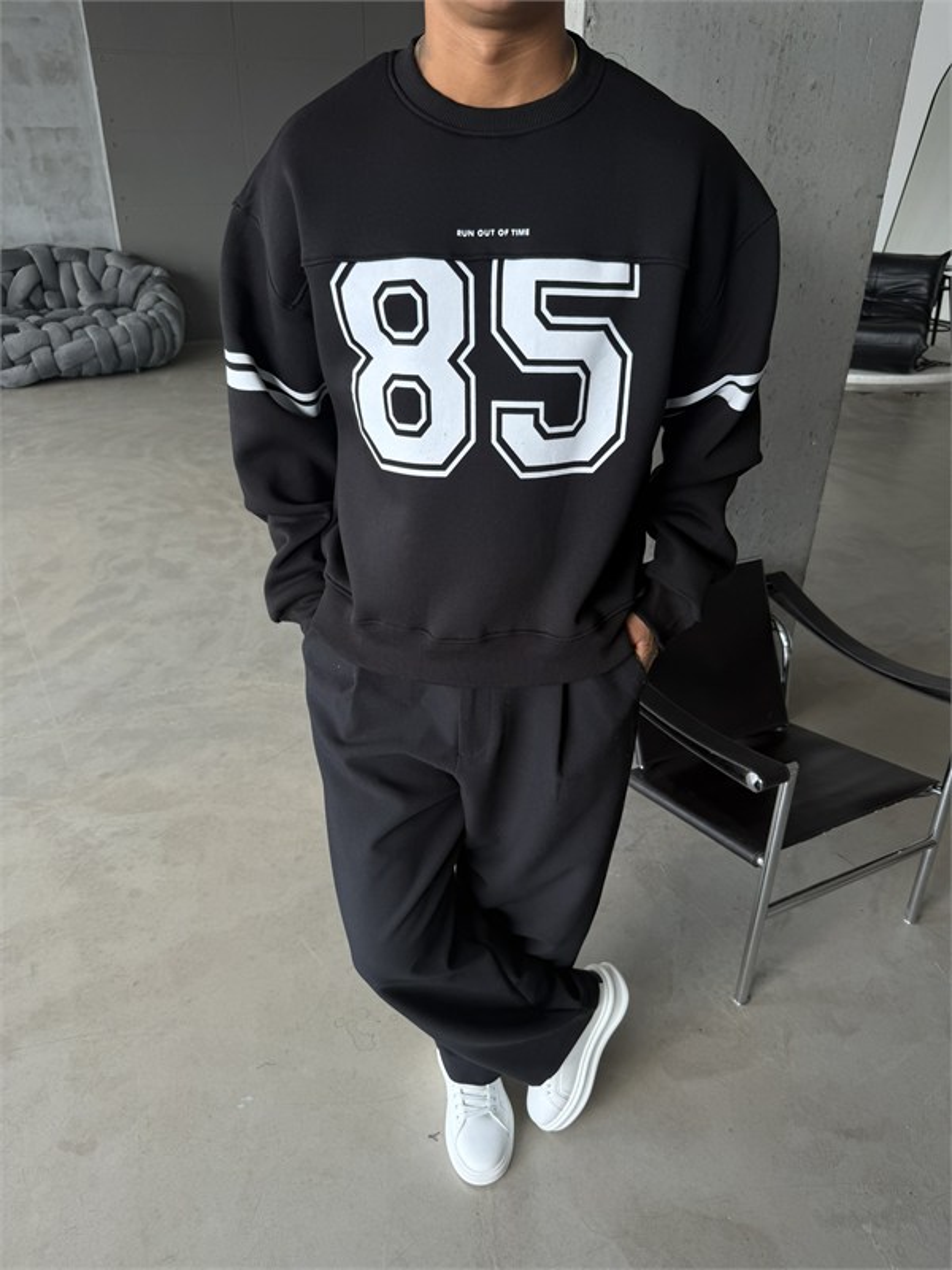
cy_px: 635
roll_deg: -0.9
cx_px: 476
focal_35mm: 24
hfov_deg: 56.8
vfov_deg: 71.6
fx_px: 880
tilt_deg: -28.1
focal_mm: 6.76
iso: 64
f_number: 1.78
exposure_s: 1/121
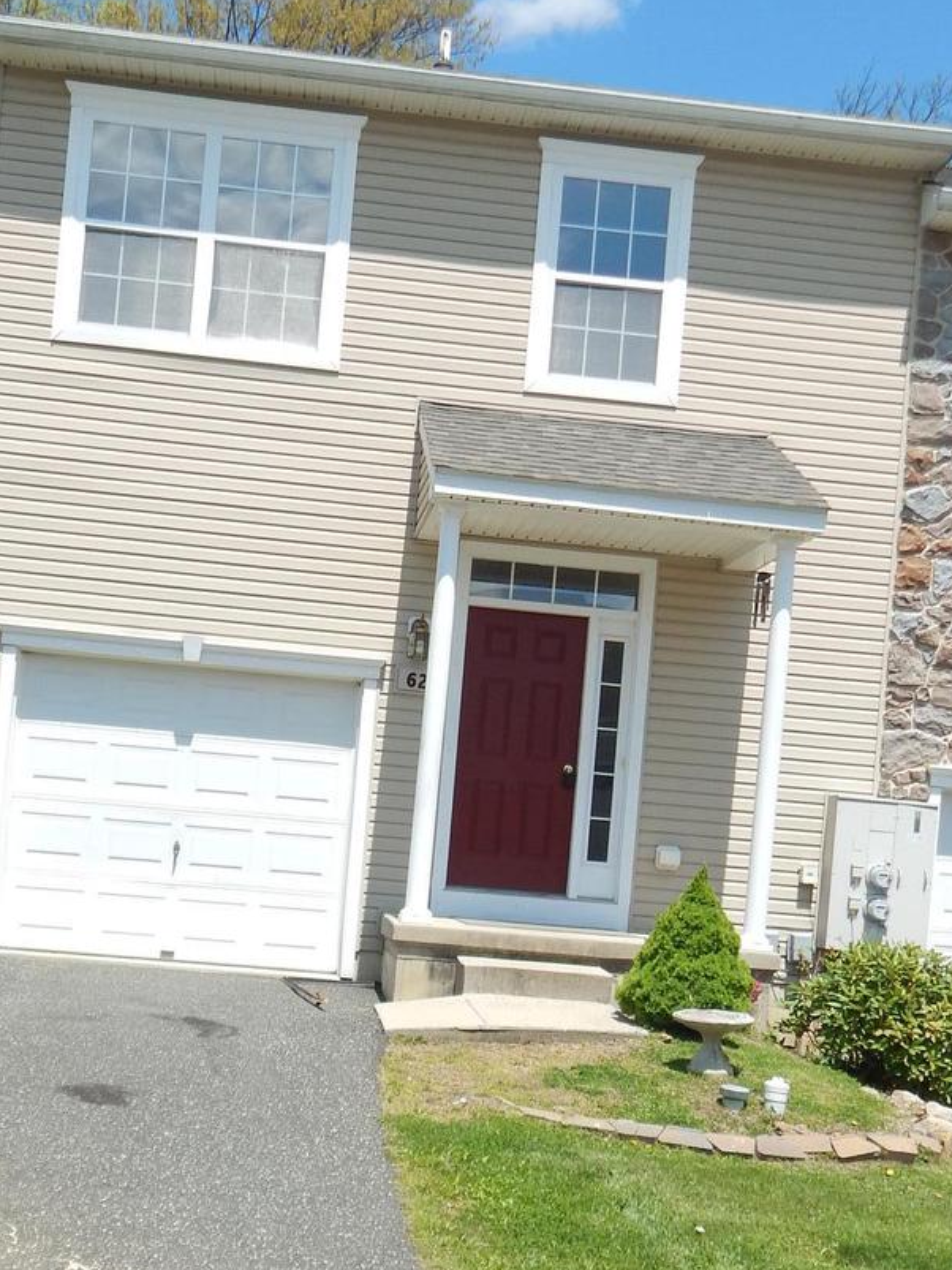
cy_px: 854
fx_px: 1614
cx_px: 376
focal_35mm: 44
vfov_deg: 42.3
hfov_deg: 32.8
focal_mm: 4
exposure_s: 1/400
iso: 125
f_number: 6
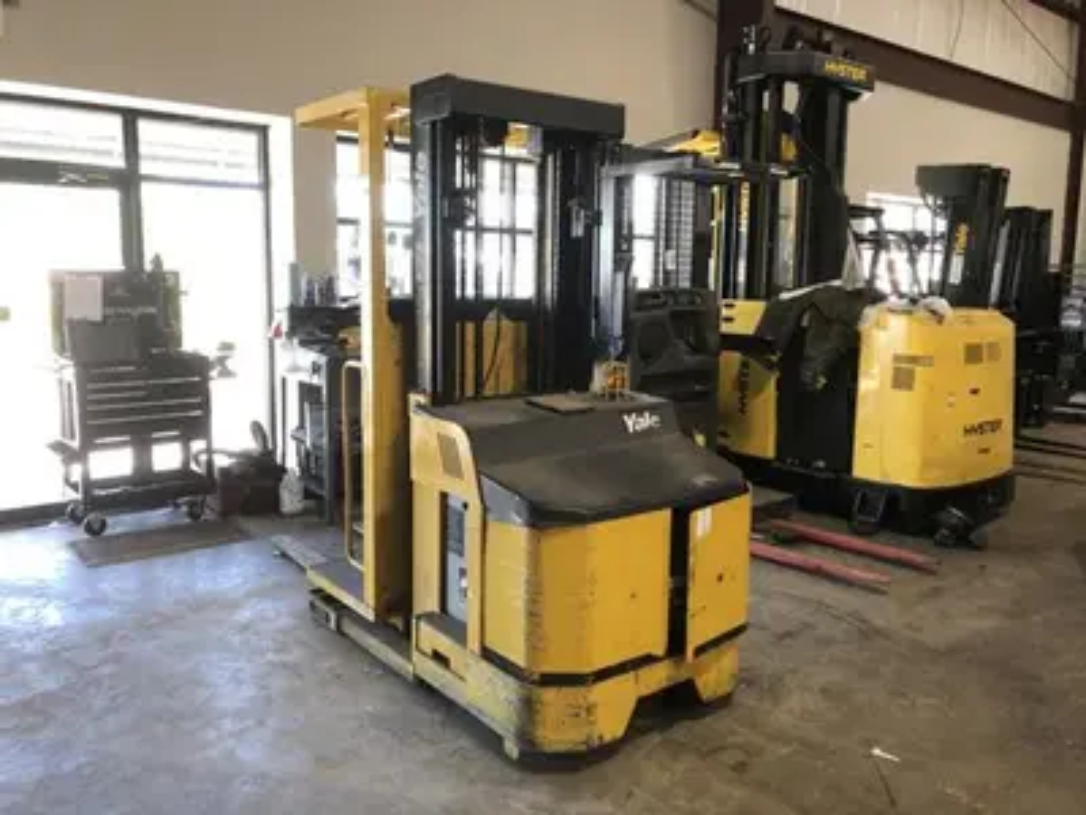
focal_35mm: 28
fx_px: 878
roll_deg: -1.2
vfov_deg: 49.7
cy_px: 408
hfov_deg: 63.4
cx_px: 543
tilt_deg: -8.4
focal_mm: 4
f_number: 1.8
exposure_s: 1/26
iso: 32
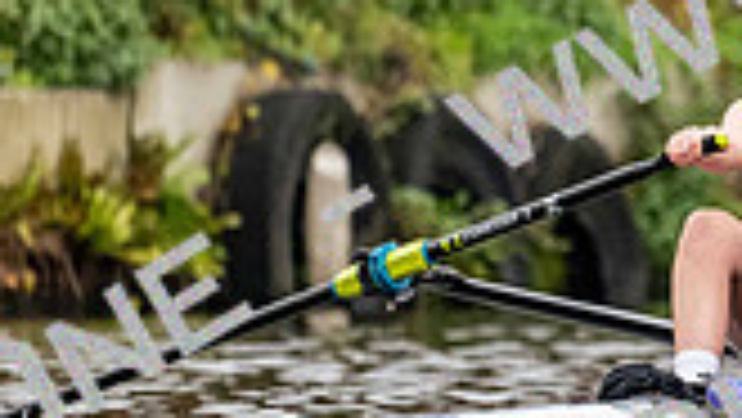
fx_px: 28956
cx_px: 1003
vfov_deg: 0.8
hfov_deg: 1.5
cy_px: 182
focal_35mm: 1471
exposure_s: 1/2500
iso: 2200
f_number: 4.5
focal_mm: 400
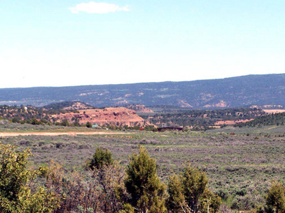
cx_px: 206
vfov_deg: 8.2
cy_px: 162
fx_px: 1482
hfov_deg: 11.0
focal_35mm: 180
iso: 80
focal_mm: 19.4
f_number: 4.5
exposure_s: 1/500
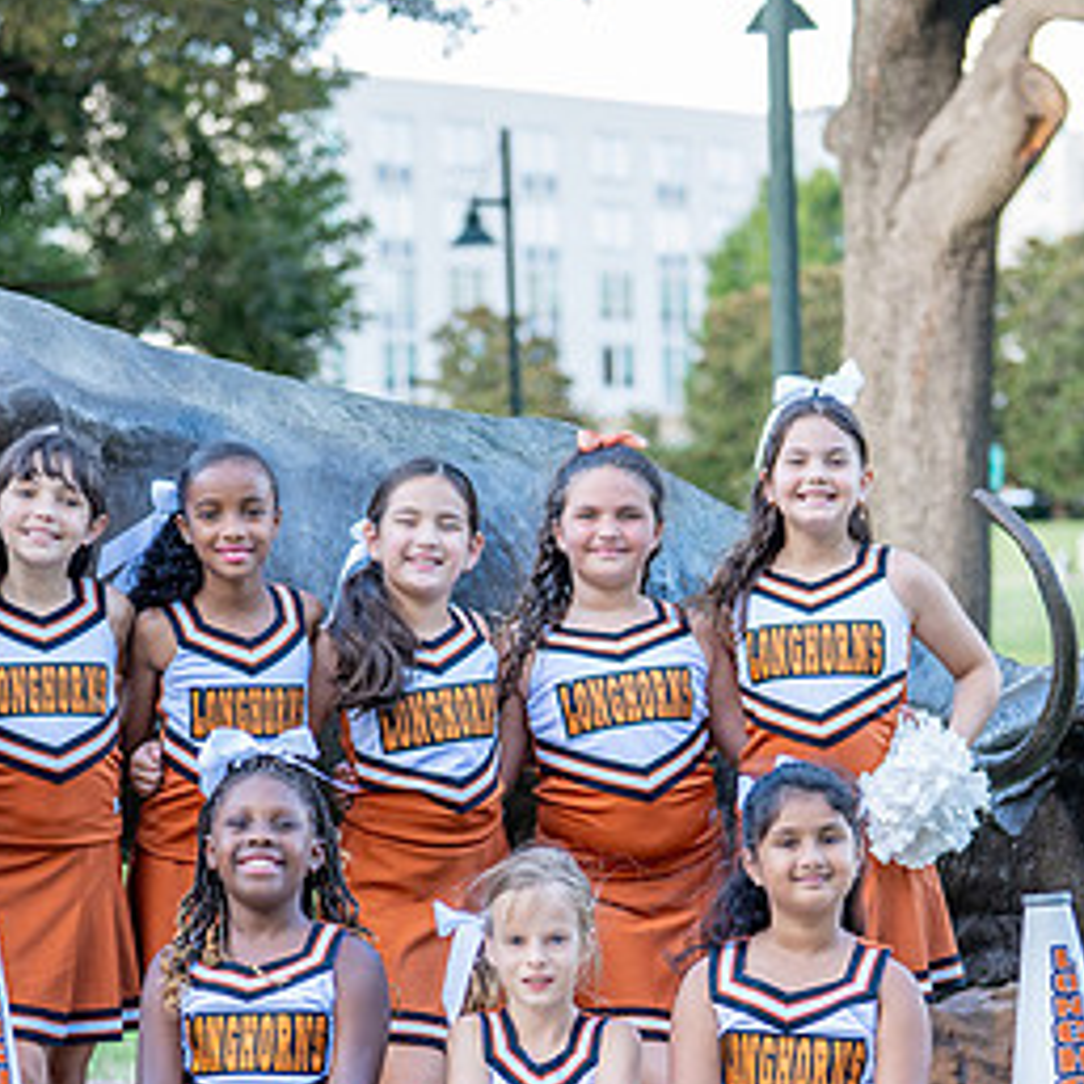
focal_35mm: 120
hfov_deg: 14.5
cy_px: 834
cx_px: 495
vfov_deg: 14.5
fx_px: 4251
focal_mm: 50
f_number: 2
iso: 250
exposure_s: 1/400
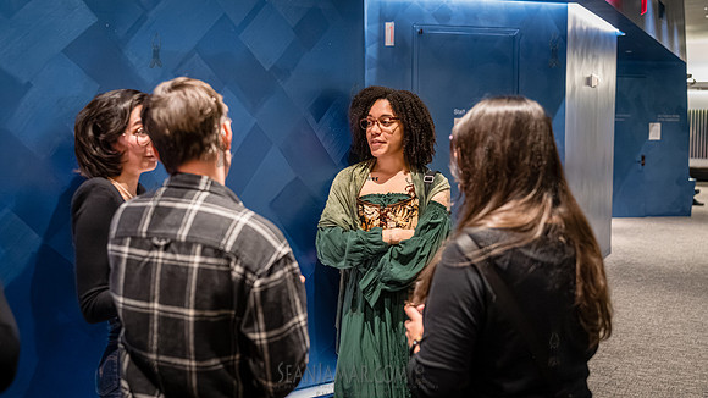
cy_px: 167
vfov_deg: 27.0
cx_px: 373
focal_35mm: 44
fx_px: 829
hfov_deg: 46.2
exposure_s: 1/250
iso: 8000
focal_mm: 40
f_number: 2.8
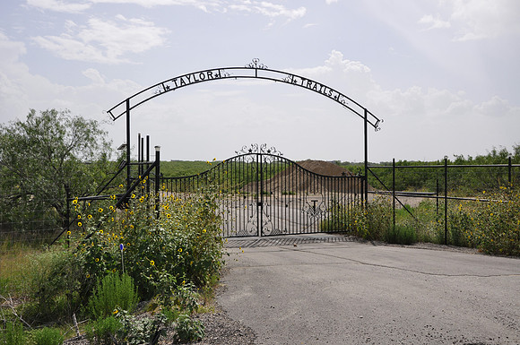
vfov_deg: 36.8
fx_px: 519
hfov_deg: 53.2
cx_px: 260
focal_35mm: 36
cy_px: 172
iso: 200
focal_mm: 24
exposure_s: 1/125
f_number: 11
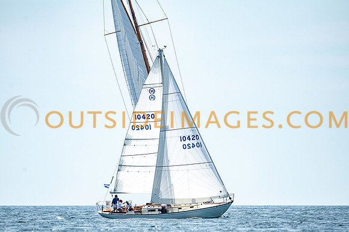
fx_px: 6712
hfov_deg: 3.0
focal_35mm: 693
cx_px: 175
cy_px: 132
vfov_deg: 2.0
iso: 400
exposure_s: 1/4000
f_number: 5
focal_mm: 600
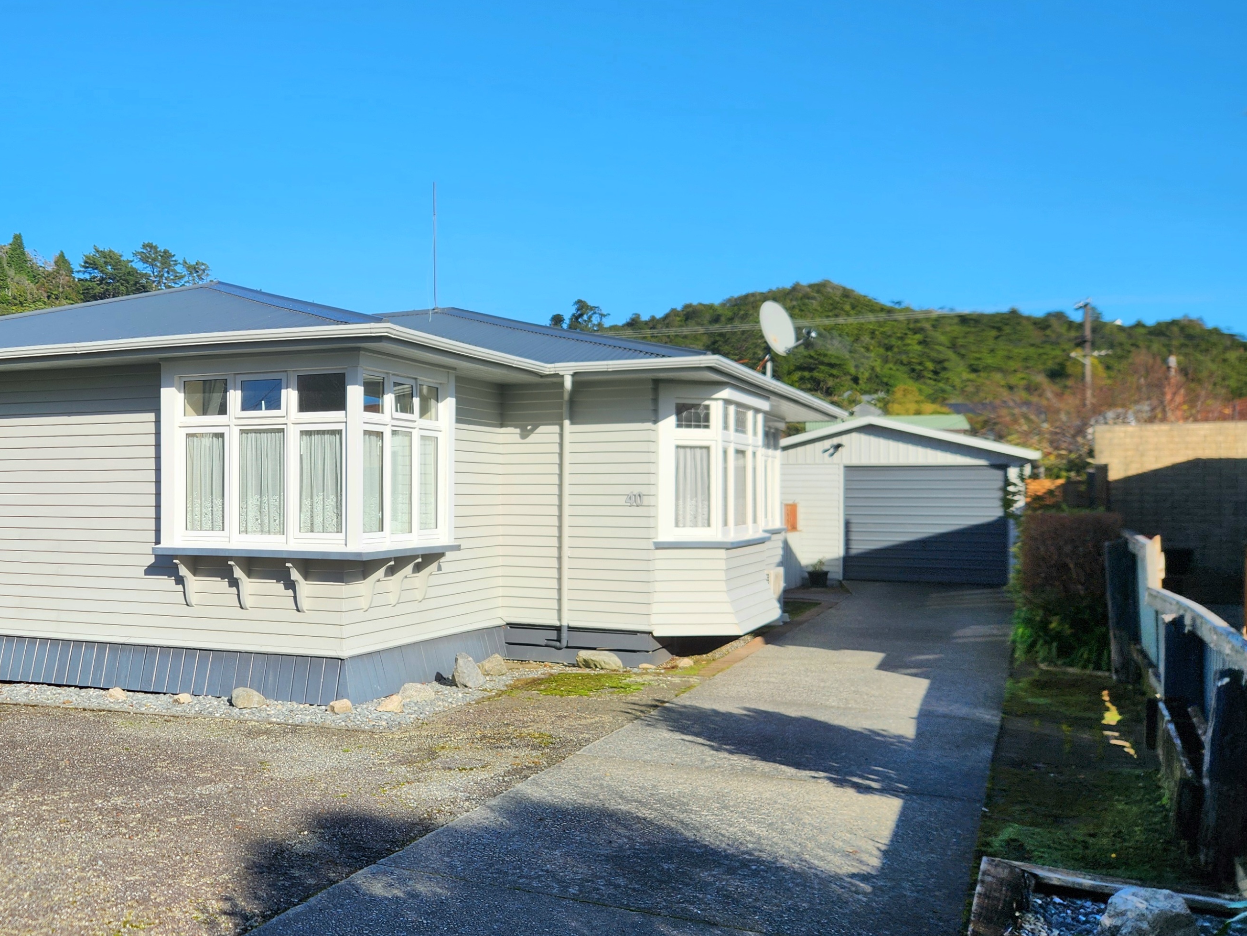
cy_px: 472
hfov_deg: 50.8
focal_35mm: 35
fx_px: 1261
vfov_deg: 40.7
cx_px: 336
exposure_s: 1/2500
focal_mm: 5.4
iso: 20
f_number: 1.8
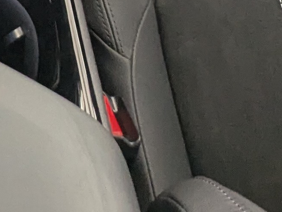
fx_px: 808
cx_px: -84
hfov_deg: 18.4
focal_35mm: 99
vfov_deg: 12.4
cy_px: -266
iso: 67
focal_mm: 2.35
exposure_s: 1/25
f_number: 2.2
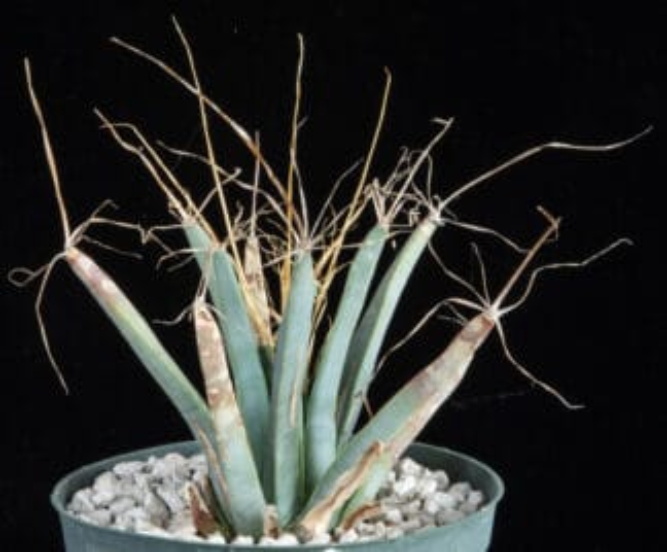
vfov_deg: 15.6
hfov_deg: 18.8
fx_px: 2009
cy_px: 196
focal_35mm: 100
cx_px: 254
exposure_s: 6
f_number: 36
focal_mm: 60
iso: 100
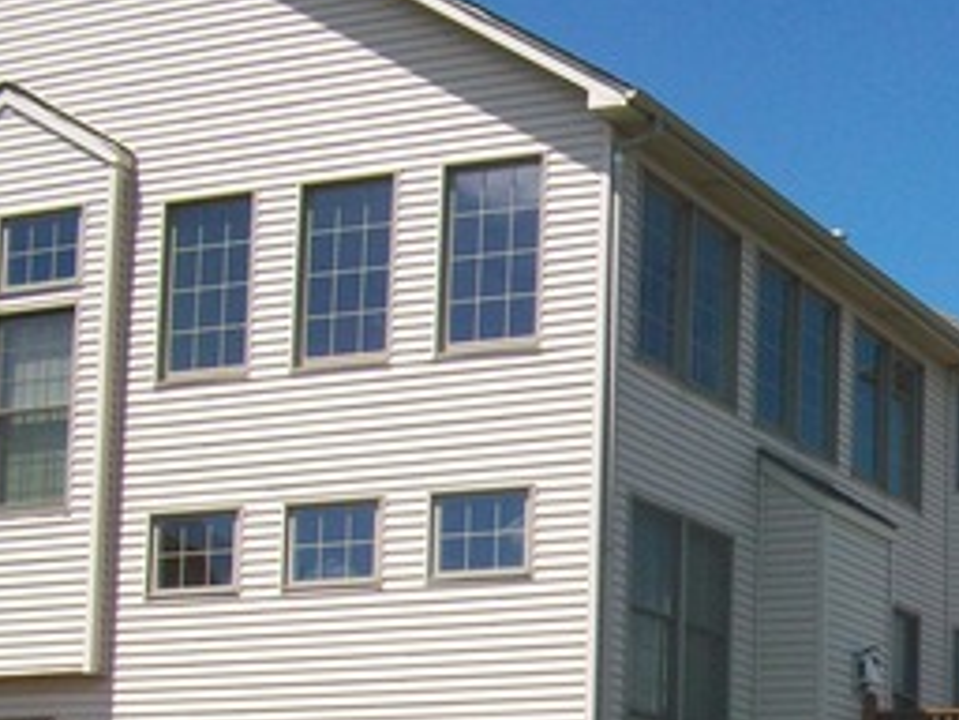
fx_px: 2216
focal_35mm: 80
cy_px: 735
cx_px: 1101
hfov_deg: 22.7
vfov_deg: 17.9
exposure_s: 1/320
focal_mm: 5.7
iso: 64
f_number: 5.5
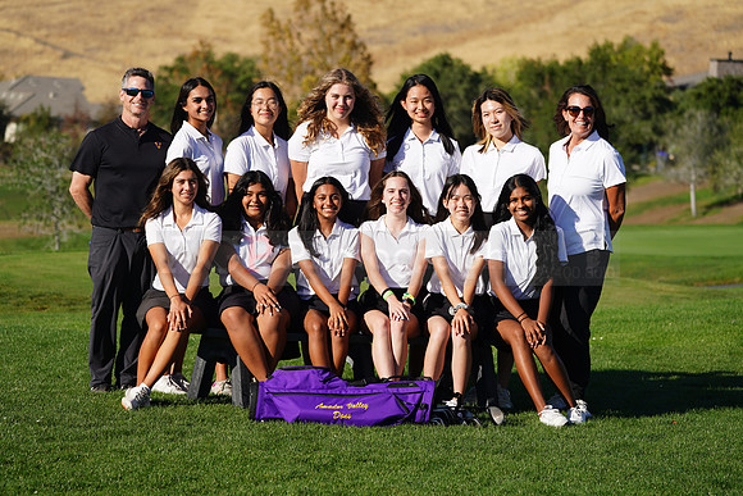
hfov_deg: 15.0
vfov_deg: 10.0
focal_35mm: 137
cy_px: 248
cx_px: 372
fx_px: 2828
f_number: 5
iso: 100
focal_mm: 137
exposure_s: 1/640
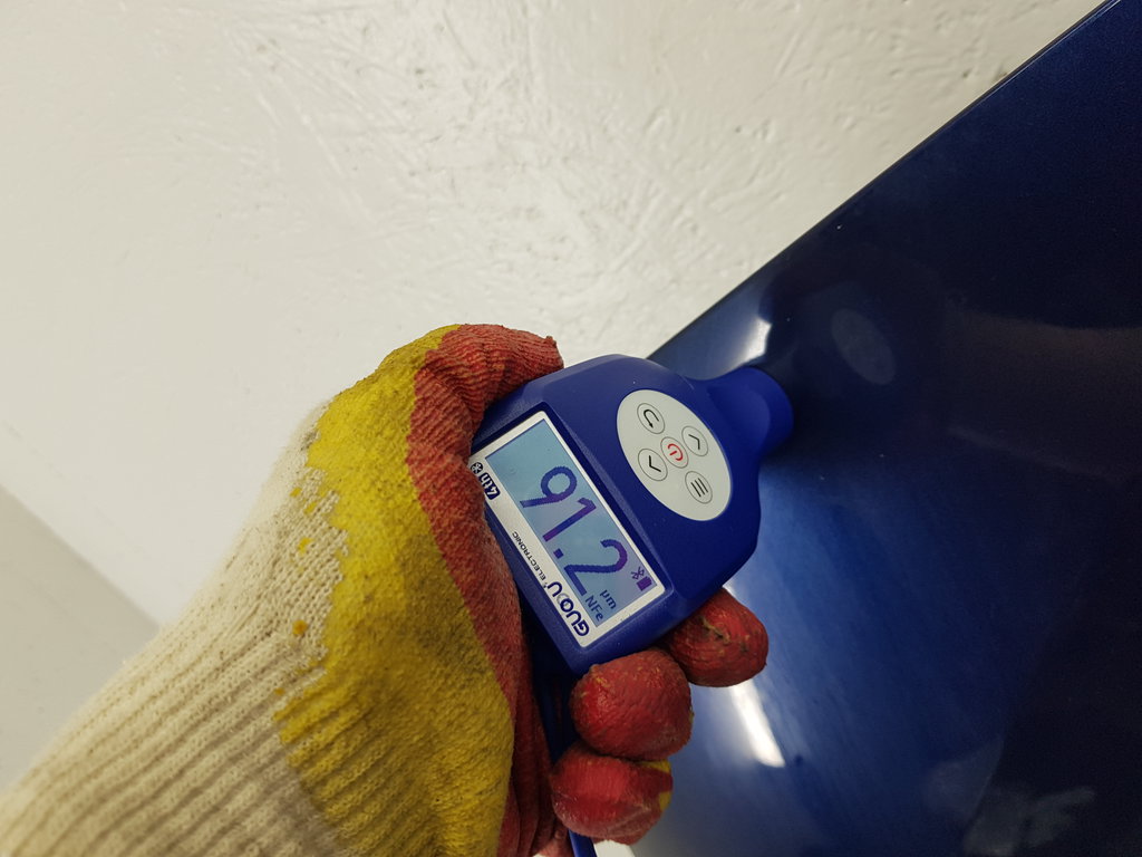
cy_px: 428
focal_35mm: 26
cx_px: 571
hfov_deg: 67.3
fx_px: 858
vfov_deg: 53.1
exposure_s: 1/100
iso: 50
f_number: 1.7
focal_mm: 4.2
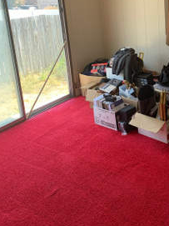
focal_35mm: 46
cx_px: 127
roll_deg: +3.8
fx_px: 300
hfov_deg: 30.9
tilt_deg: -11.9
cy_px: 68
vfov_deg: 40.5
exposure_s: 1/122
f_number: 1.8
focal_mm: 4.25
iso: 40
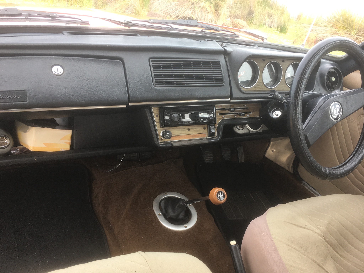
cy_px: 136
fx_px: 305
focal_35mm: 29
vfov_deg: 48.2
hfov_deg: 61.7
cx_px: 182
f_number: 2.2
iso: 25
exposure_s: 1/118
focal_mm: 4.15
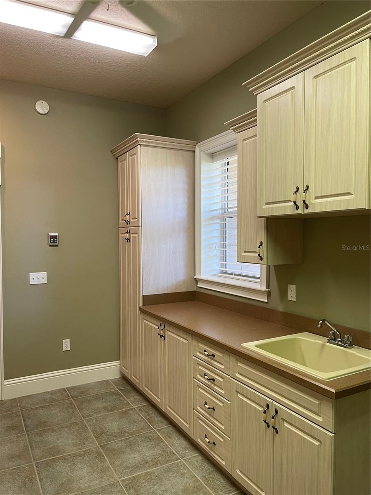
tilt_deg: -2.3
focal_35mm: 26
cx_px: 186
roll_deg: +0.1
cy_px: 248
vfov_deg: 67.3
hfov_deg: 53.1
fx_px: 372
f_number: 1.6
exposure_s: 1/60
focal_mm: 5.1
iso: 125
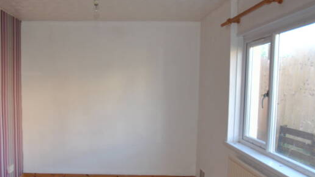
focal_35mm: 33
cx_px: 95
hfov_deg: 57.6
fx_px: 276
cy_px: 106
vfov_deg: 35.5
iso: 200
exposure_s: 1/80
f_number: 3.5
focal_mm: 10
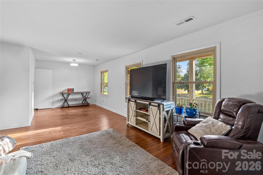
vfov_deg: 73.7
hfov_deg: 96.7
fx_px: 117
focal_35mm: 16
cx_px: 132
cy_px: 88
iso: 100
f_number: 8
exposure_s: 1/1.67
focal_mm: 16
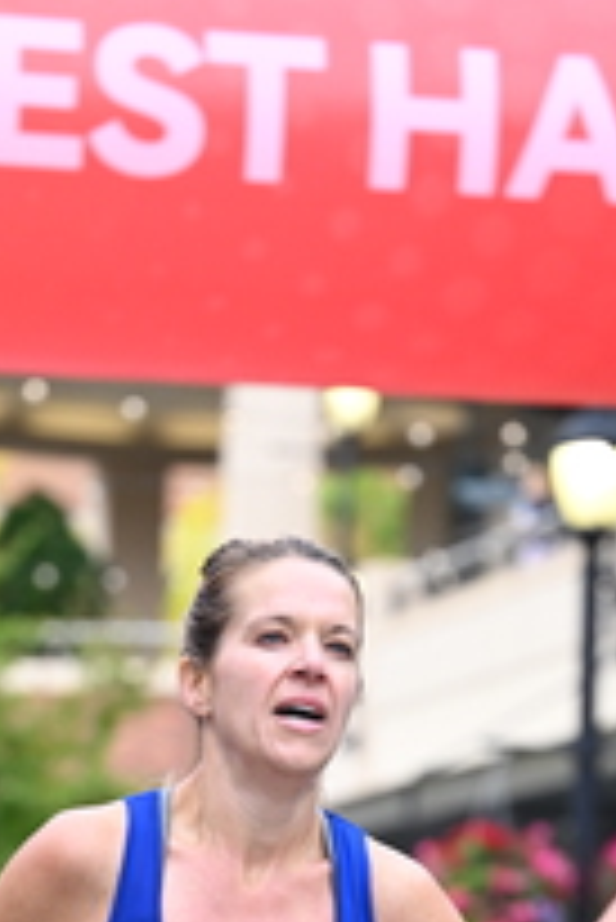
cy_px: 940
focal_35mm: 217
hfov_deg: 6.3
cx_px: 366
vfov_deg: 9.4
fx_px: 5560
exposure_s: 1/1600
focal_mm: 81
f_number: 2.8
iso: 1000
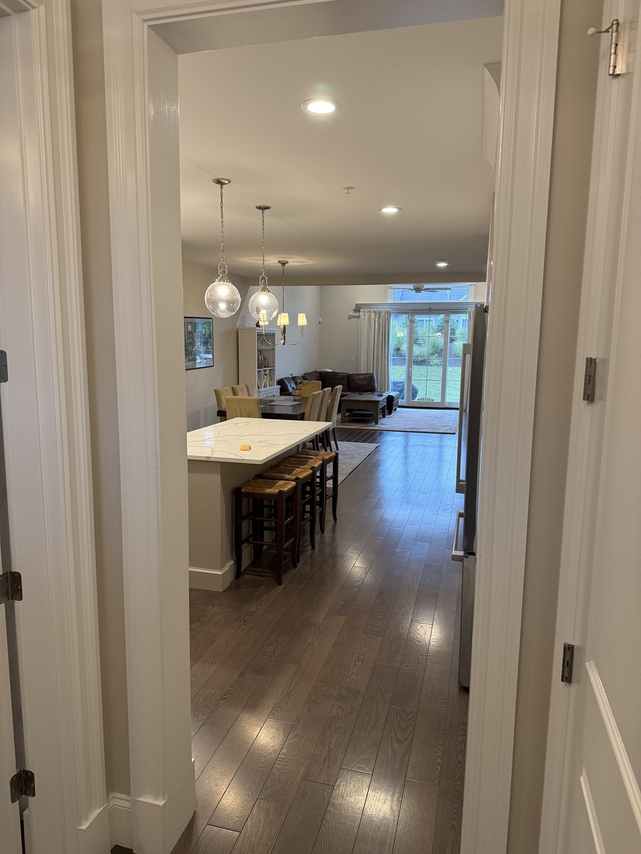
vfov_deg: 71.6
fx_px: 593
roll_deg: -0.3
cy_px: 427
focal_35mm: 24
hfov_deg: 56.8
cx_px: 320
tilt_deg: -8.5
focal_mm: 6.76
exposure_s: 1/120
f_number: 1.78
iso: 250
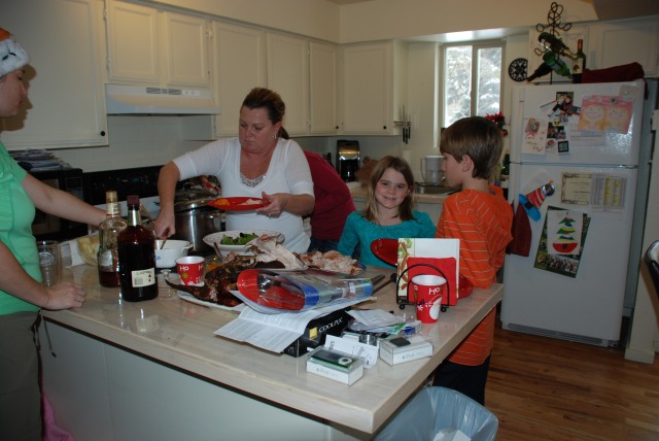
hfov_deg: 61.9
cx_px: 330
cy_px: 220
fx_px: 550
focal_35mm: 30
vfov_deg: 43.7
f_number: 3.8
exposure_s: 1/60
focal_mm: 20
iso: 200
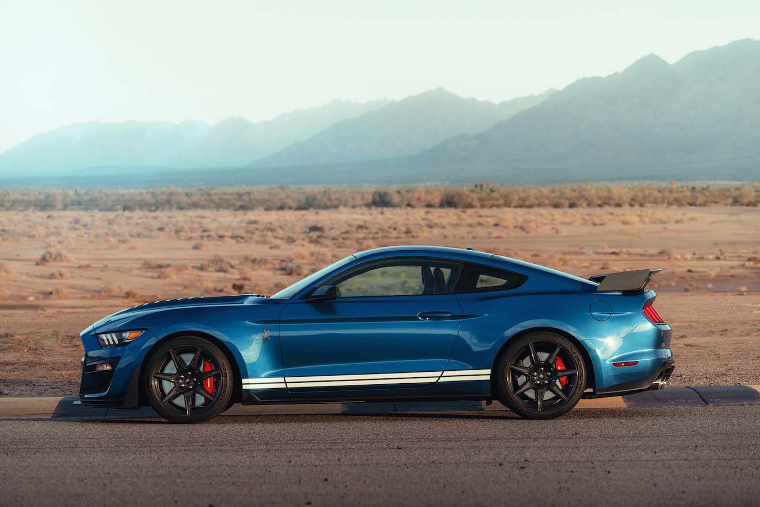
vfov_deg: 10.8
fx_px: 2681
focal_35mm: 127
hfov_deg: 16.1
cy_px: 254
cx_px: 380
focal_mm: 127
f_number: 5
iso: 400
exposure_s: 1/125
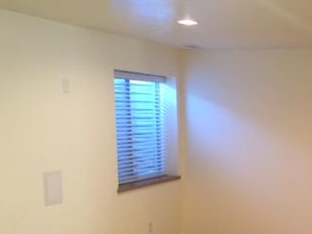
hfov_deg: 30.6
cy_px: 196
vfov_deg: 24.3
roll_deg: +0.5
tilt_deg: -8.3
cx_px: 305
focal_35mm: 59
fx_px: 532
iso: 50
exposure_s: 1/15
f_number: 2.2
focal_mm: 4.15
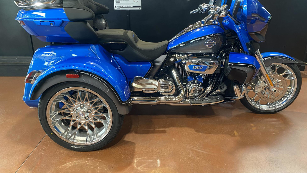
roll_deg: +0.2
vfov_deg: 40.1
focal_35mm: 29
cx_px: 157
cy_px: 76
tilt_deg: -18.6
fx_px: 236
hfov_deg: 66.1
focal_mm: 4.25
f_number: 1.8
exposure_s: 1/60
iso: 250
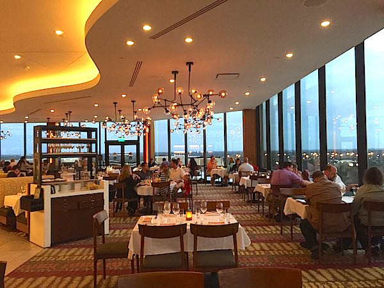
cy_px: 144
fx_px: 322
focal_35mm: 29
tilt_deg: +1.9
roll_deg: +0.6
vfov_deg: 48.2
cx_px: 192
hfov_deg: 61.7
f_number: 2.2
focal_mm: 4.15
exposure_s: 1/20
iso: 250
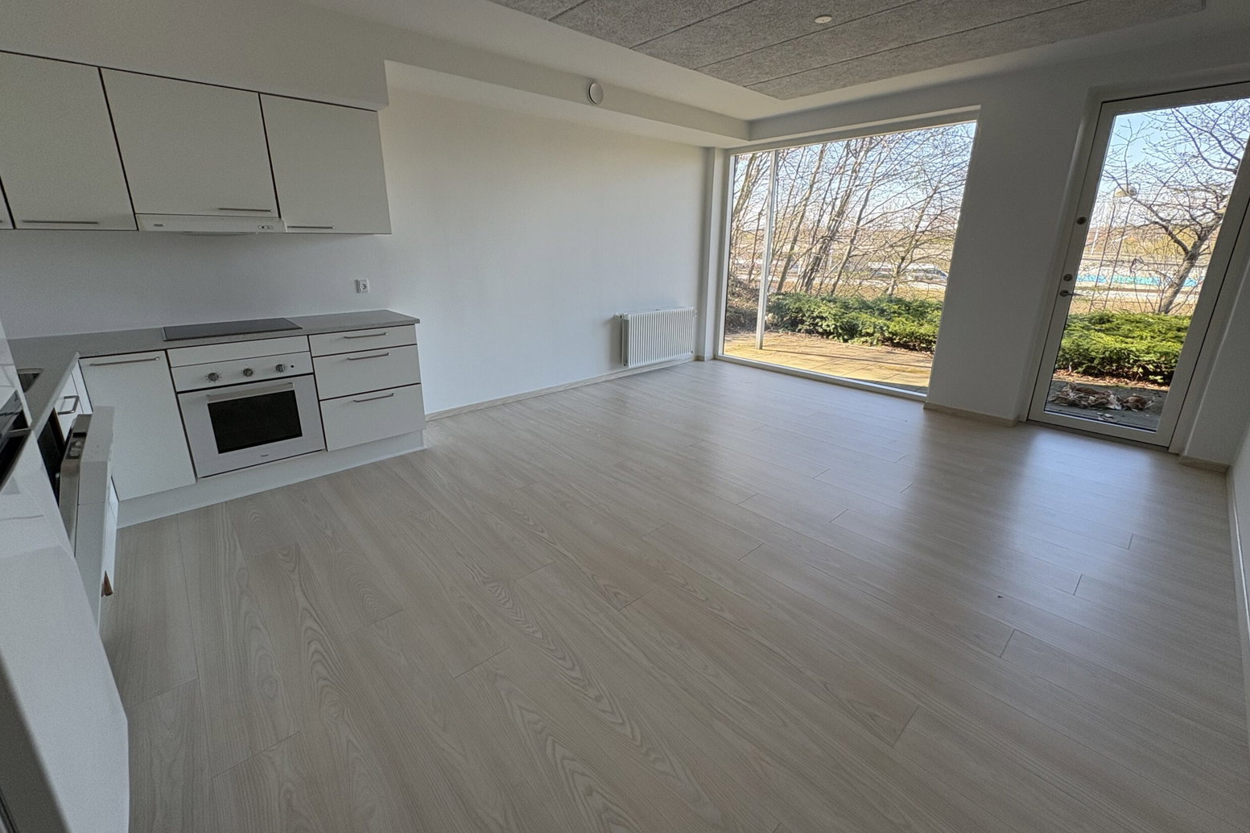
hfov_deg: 100.4
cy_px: 388
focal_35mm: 15
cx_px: 617
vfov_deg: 77.2
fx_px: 521
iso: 64
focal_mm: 2.22
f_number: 2.2
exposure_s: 1/192
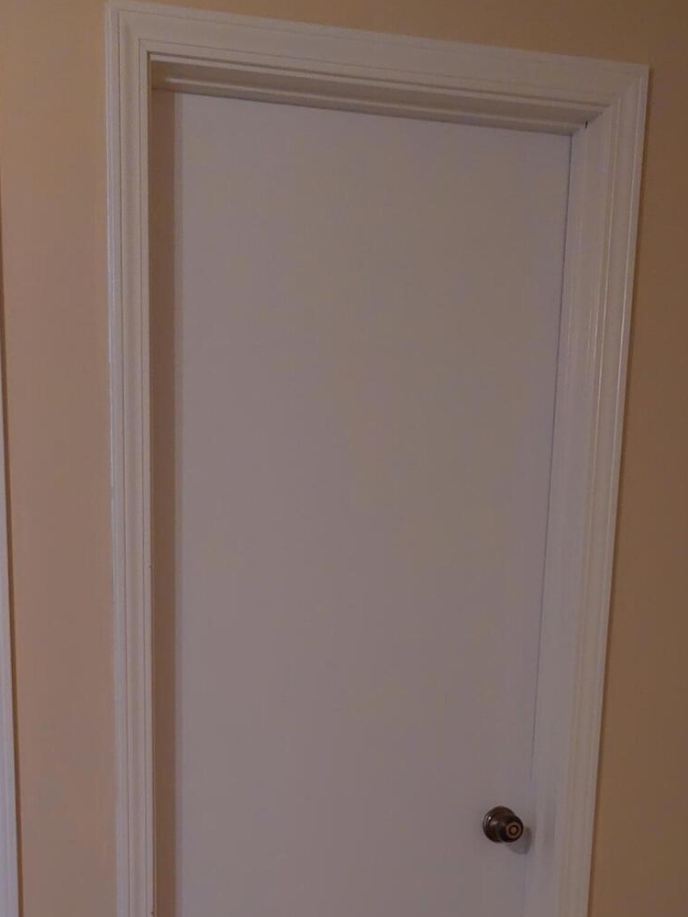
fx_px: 1272
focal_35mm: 48
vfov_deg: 36.4
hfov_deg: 30.0
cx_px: 214
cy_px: 877
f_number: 1.8
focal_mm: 5.23
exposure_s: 1/60
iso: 200
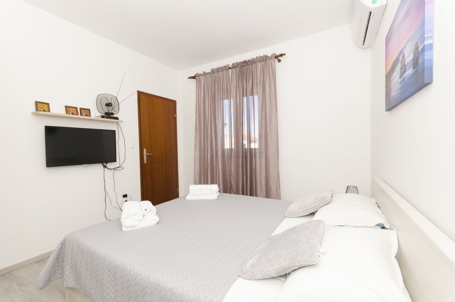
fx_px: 189
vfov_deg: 77.1
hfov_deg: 100.5
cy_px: 151
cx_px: 228
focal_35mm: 15
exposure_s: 1/125
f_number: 8
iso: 400
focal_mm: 10
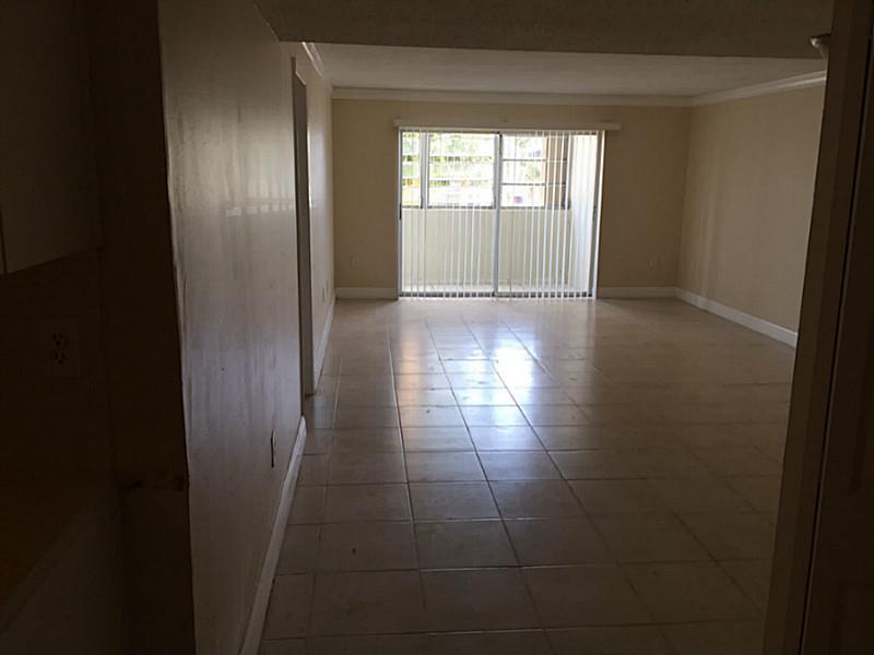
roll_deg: -1.9
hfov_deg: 61.7
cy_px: 328
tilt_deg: -9.8
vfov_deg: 48.2
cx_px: 437
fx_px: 732
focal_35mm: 29
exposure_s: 1/60
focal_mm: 4.15
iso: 32
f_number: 2.2
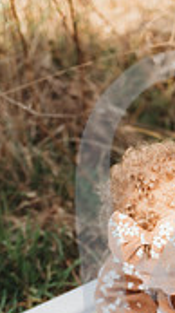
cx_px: 135
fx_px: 810
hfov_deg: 12.3
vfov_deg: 20.6
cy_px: 356
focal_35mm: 98
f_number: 2.8
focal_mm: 36
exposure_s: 1/400
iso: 200
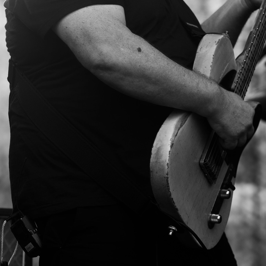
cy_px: 47
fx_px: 2765
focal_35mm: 318
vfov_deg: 5.5
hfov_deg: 5.5
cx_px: 165
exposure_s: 1/160
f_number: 4
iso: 100
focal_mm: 135
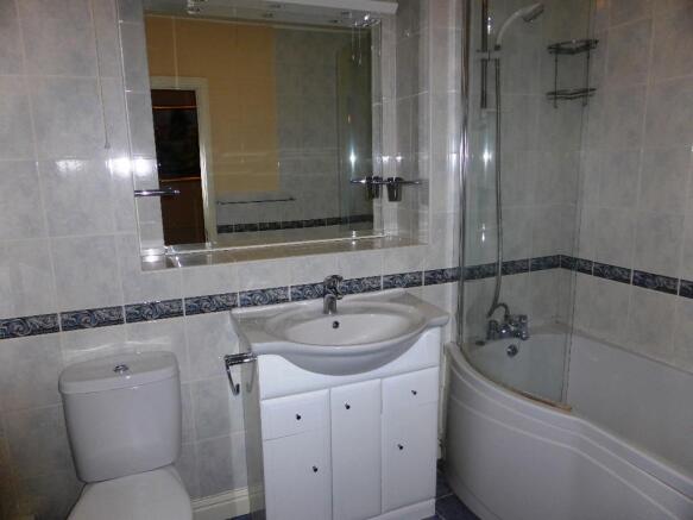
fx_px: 480
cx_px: 346
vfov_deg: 56.8
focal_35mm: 24
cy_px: 260
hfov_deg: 71.6
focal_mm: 4.3
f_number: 3.3
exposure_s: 1/60
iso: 100
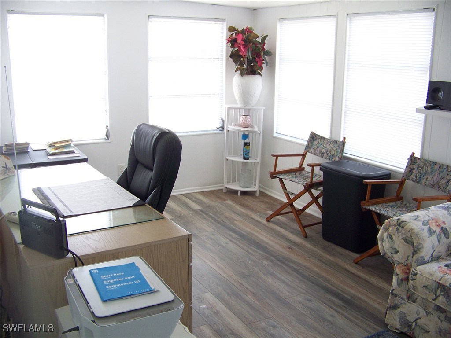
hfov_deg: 51.4
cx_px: 226
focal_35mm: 36
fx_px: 469
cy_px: 169
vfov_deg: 39.7
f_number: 2.8
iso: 100
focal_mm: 5.85
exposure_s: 1/30
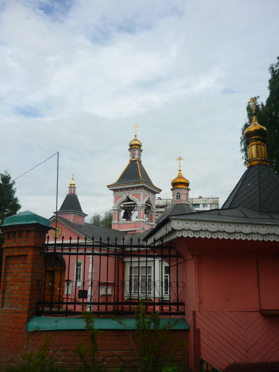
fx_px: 355
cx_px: 140
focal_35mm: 33
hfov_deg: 42.9
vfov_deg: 55.4
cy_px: 186
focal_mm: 5.5
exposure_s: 1/160
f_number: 8
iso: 100
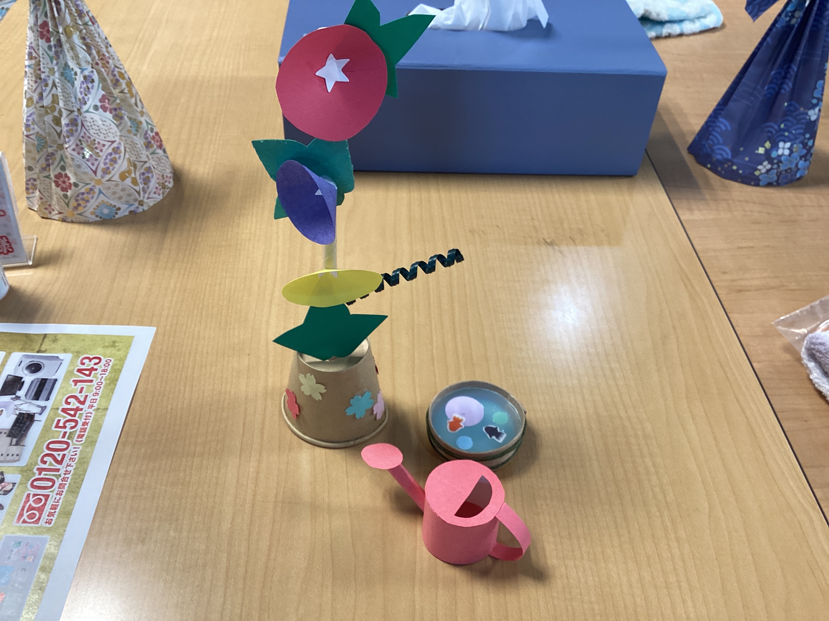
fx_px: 742
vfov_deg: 45.4
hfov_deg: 58.4
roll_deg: -2.3
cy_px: 310
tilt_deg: -44.5
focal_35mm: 31
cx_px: 414
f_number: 2.4
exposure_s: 1/50
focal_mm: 3.3
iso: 64
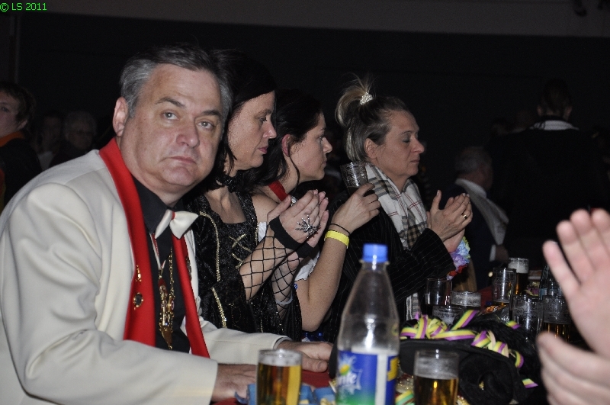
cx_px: 305
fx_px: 1675
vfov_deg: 13.8
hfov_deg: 20.6
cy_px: 202
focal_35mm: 99
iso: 400
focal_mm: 66
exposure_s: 1/60
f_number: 5.3
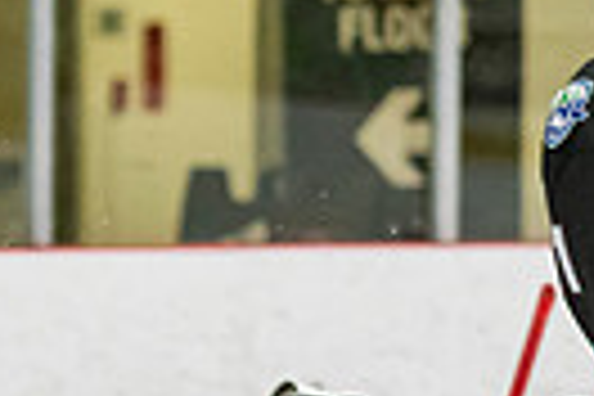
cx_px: 783
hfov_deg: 3.3
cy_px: 577
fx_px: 10147
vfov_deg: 2.2
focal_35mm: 615
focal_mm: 90
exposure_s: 1/640
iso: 2000
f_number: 3.2
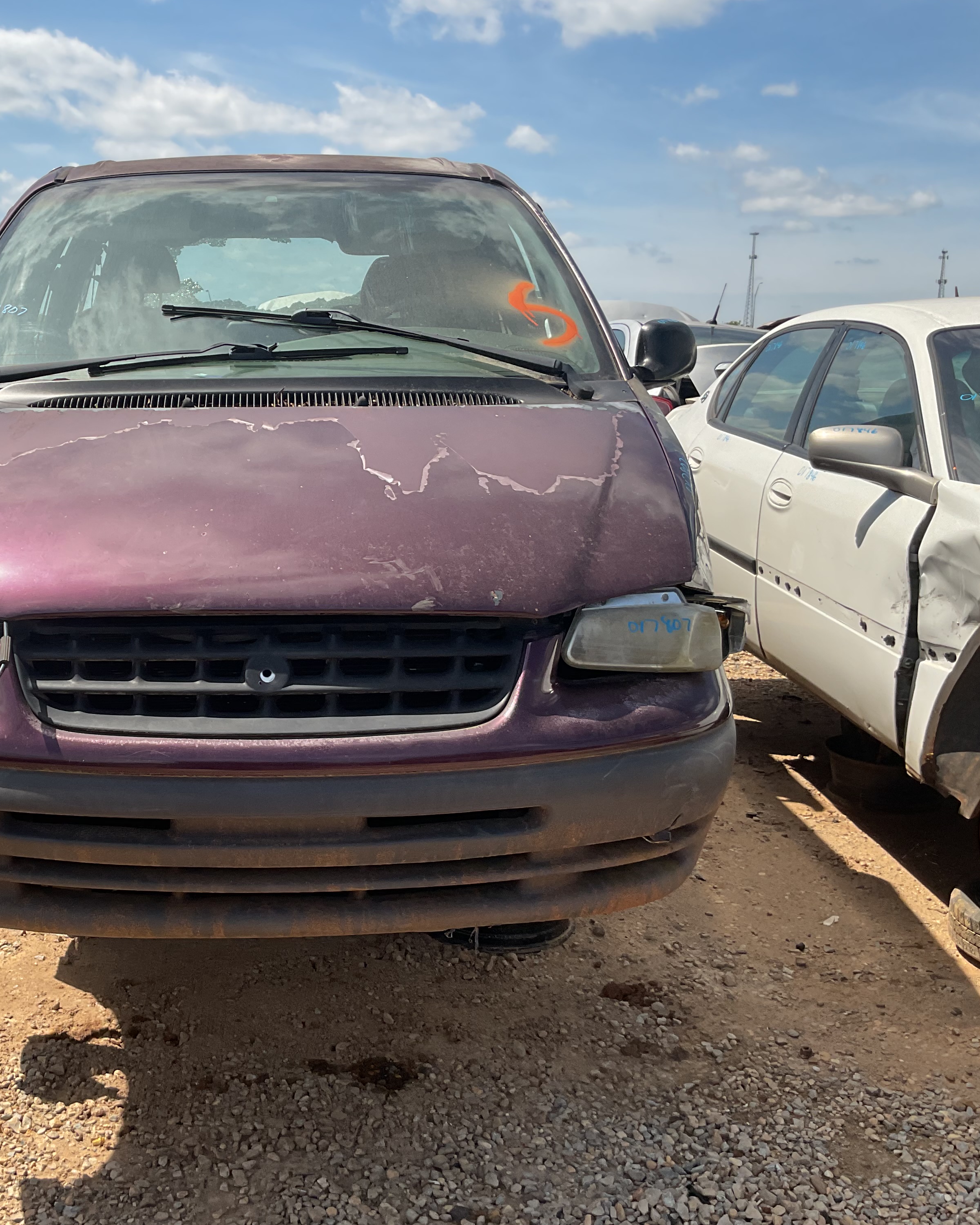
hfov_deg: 38.2
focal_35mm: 38
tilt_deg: -10.0
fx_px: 1377
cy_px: 613
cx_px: 248
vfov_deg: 47.9
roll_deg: +0.5
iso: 16
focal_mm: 3
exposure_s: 1/1912
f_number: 1.8
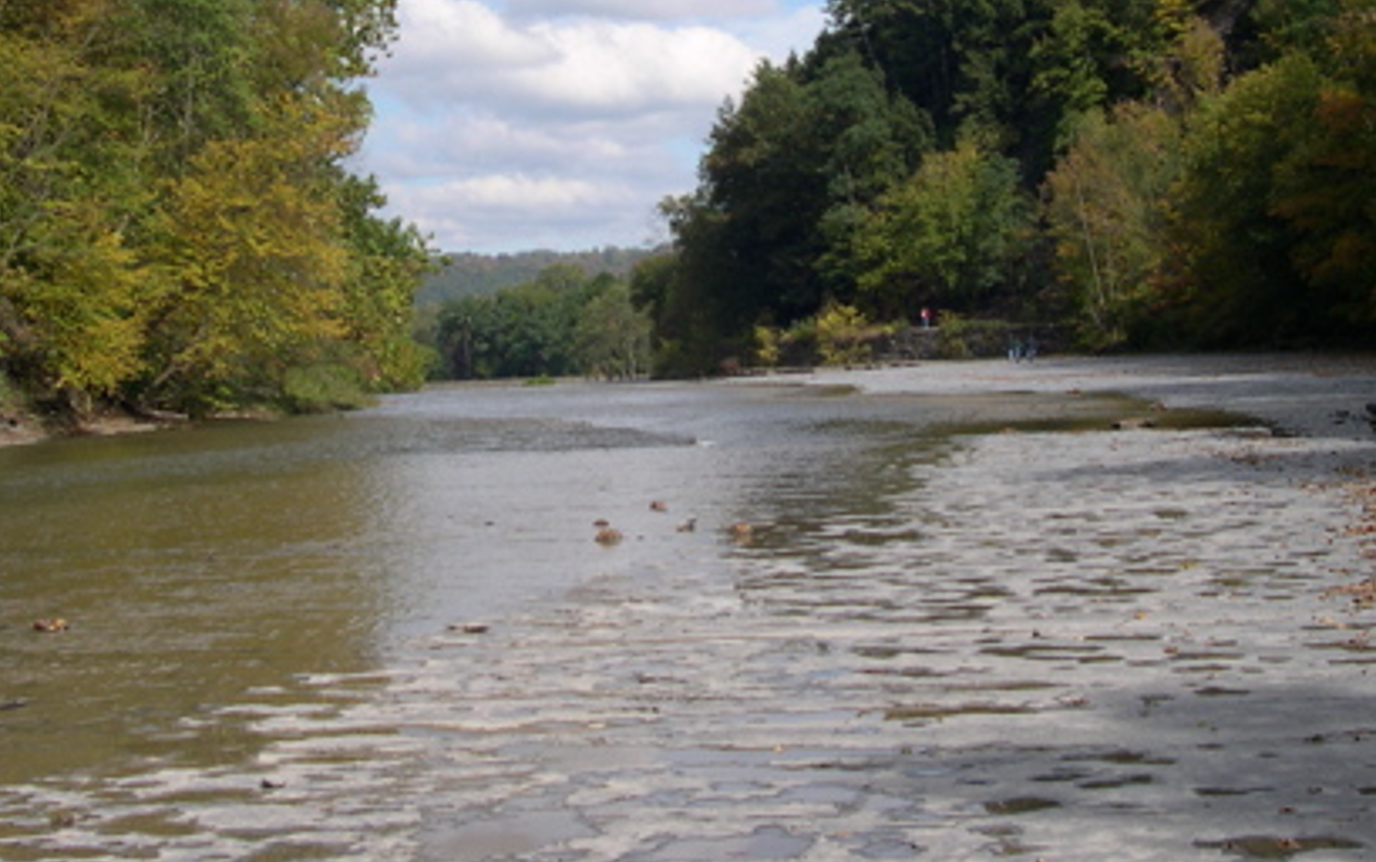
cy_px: 118
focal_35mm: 63
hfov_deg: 32.4
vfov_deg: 20.3
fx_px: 2364
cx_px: 579
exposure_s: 1/168
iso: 100
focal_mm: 8
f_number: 7.6
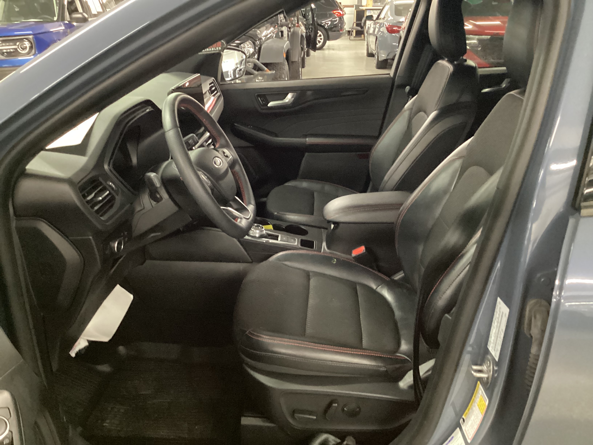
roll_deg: +0.7
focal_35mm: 31
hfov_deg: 58.4
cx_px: 296
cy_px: 222
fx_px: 531
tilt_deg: -23.7
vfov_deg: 45.4
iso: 800
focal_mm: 3.3
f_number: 2.4
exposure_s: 1/20
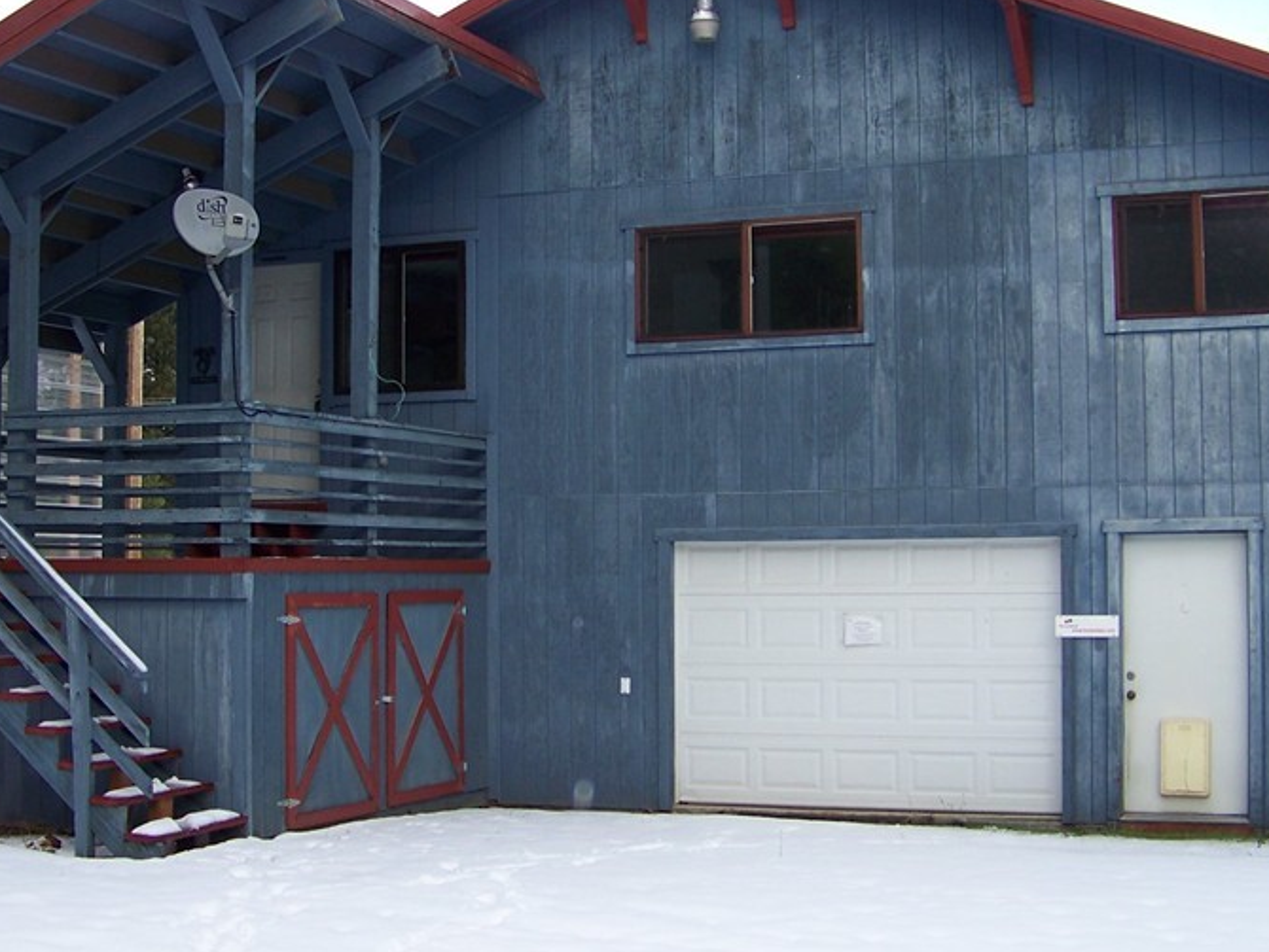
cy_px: 414
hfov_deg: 34.9
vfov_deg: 26.6
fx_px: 2017
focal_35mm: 55
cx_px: 540
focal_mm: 5.85
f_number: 2.8
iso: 64
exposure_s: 1/250
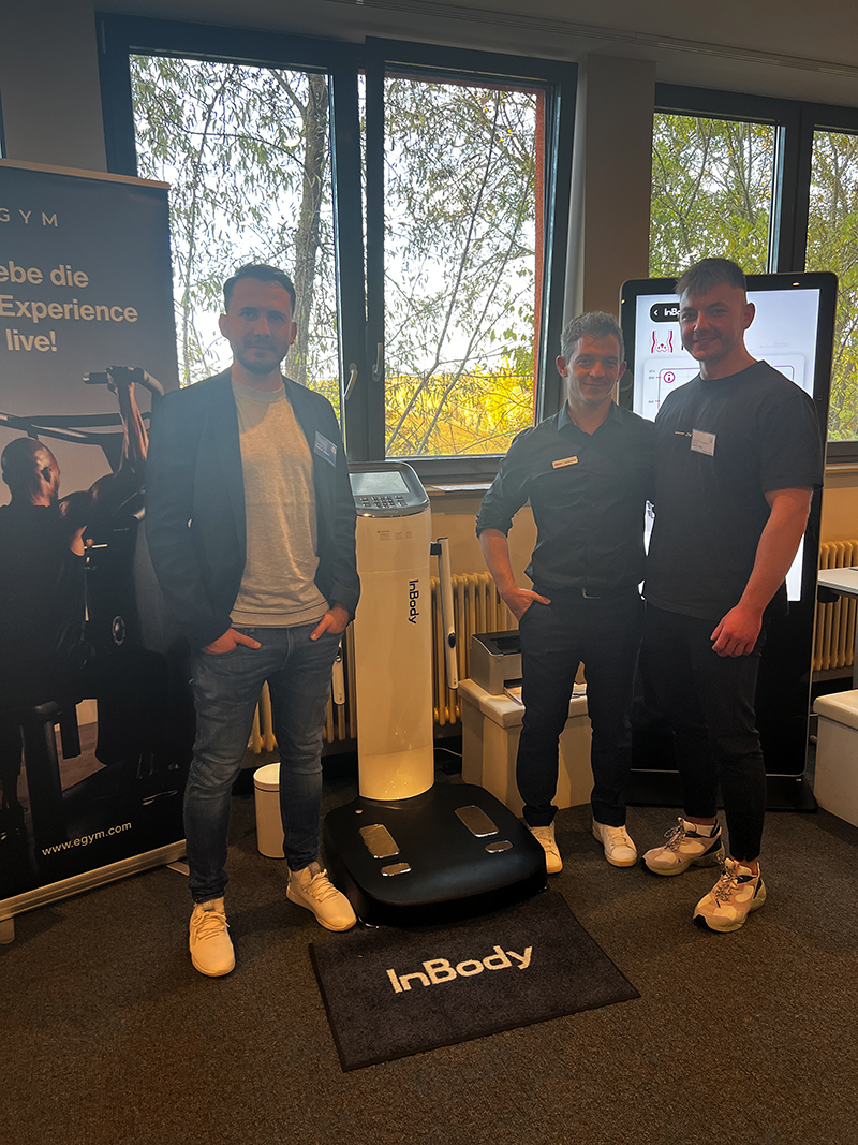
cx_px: 429
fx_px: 859
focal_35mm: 26
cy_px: 572
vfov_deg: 67.3
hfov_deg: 53.1
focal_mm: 5.7
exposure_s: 1/100
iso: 80
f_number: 1.5
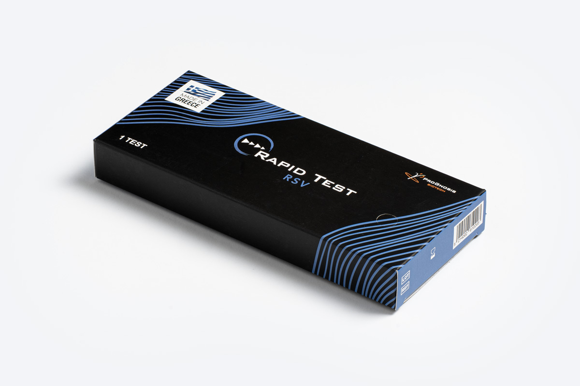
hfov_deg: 23.9
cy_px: 193
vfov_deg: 16.1
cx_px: 290
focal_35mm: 85
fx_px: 1369
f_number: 20
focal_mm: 85
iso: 125
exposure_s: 1/125
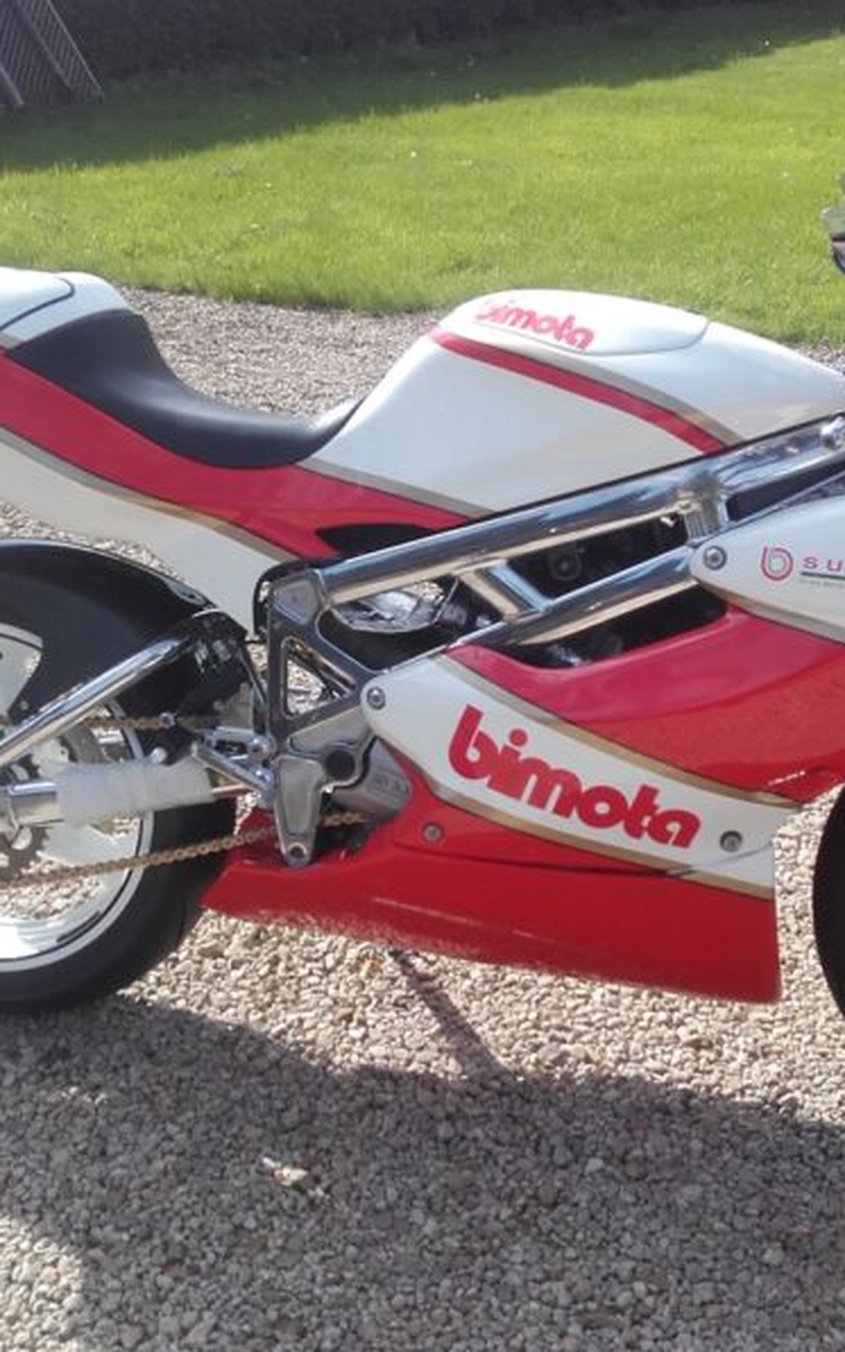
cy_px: 675
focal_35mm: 44
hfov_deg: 29.1
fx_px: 1622
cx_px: 503
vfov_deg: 45.3
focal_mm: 3.31
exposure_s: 1/736
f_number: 2.2
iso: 50
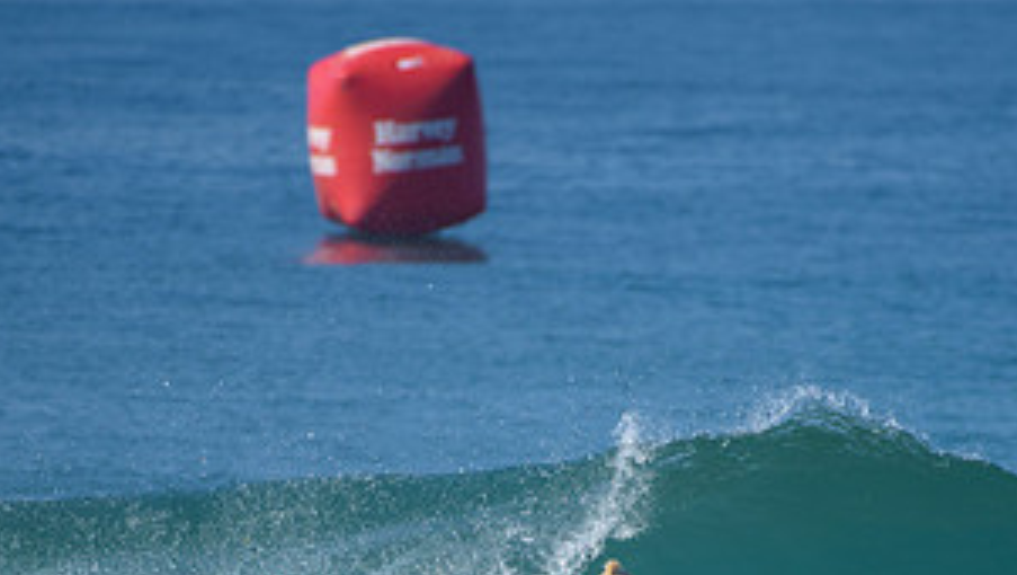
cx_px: 564
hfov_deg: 2.1
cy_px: 651
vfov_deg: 1.2
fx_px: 27209
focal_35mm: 1008
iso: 180
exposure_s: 1/2000
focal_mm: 500
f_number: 5.6
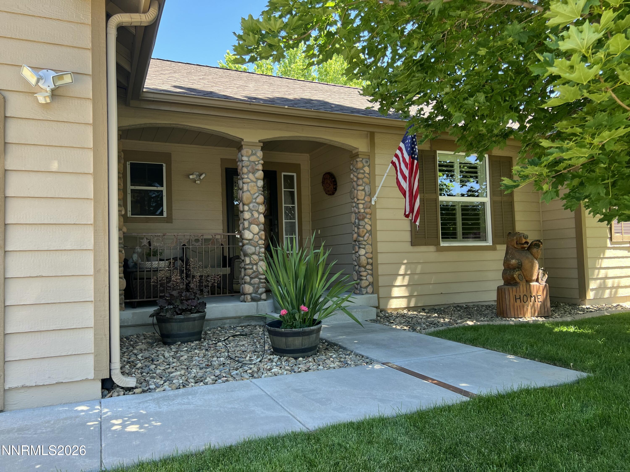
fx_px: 473
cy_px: 236
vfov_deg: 53.1
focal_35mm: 26
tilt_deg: +2.9
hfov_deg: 67.3
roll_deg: +1.5
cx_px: 315
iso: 40
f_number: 1.5
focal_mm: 5.7
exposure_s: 1/260
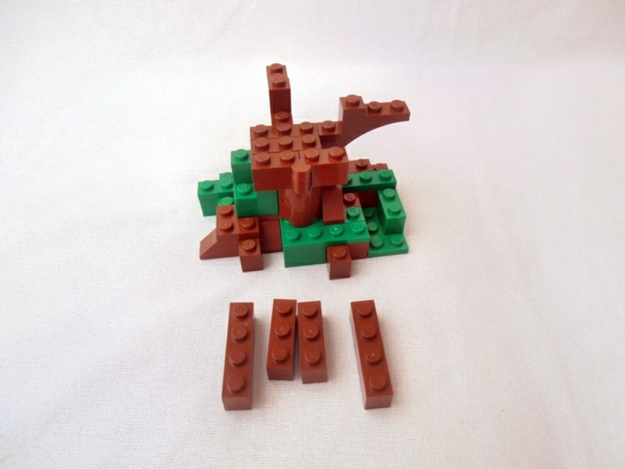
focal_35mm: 24
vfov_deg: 56.8
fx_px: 433
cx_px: 312
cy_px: 234
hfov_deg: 71.6
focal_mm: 4.2
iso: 80
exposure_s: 1/50
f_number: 3
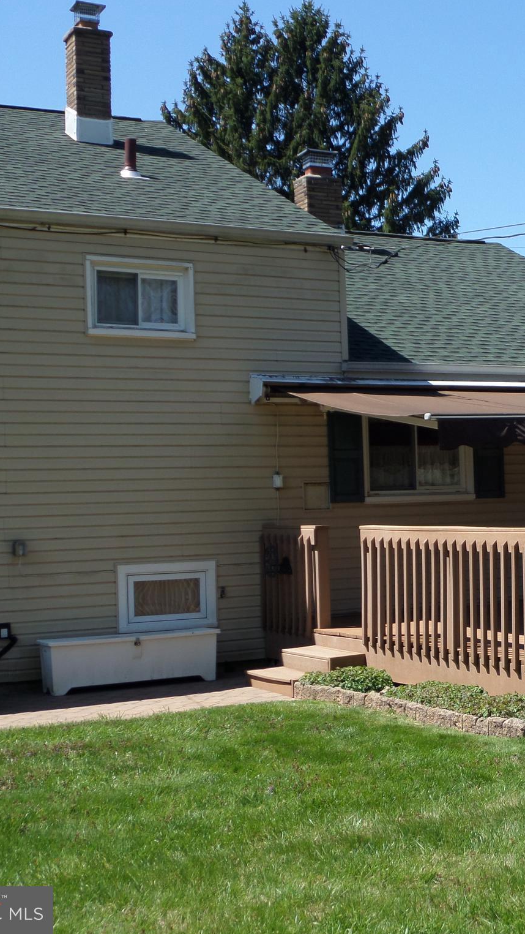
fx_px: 1485
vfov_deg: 34.9
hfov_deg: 19.5
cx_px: 527
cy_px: 466
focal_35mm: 60
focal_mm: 6.8
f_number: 3.6
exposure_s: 1/750
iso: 100
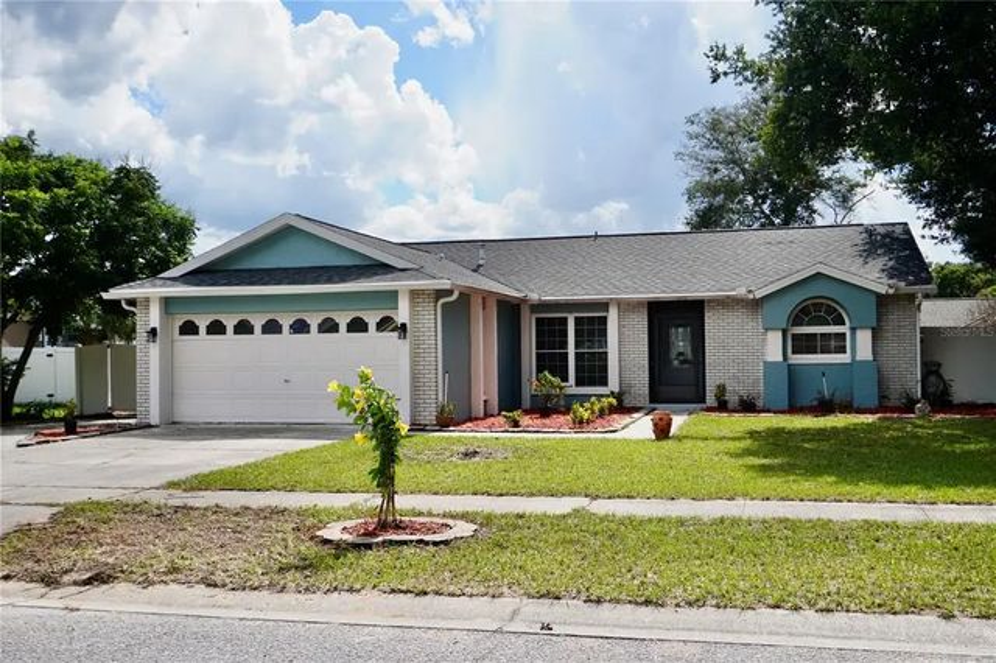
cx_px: 498
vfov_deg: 35.5
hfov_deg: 51.3
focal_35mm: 38
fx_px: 1037
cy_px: 332
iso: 100
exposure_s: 1/640
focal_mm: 25
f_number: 5.6
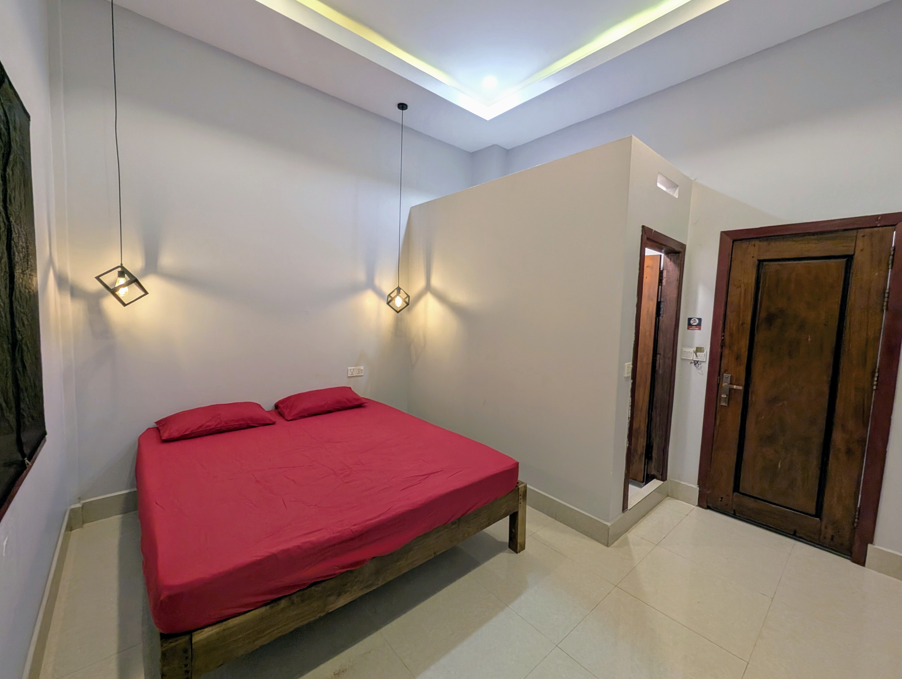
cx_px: 451
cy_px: 340
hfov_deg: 106.1
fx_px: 339
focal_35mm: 13
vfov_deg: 90.1
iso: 119
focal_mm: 1.95
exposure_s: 1/25
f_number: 2.2
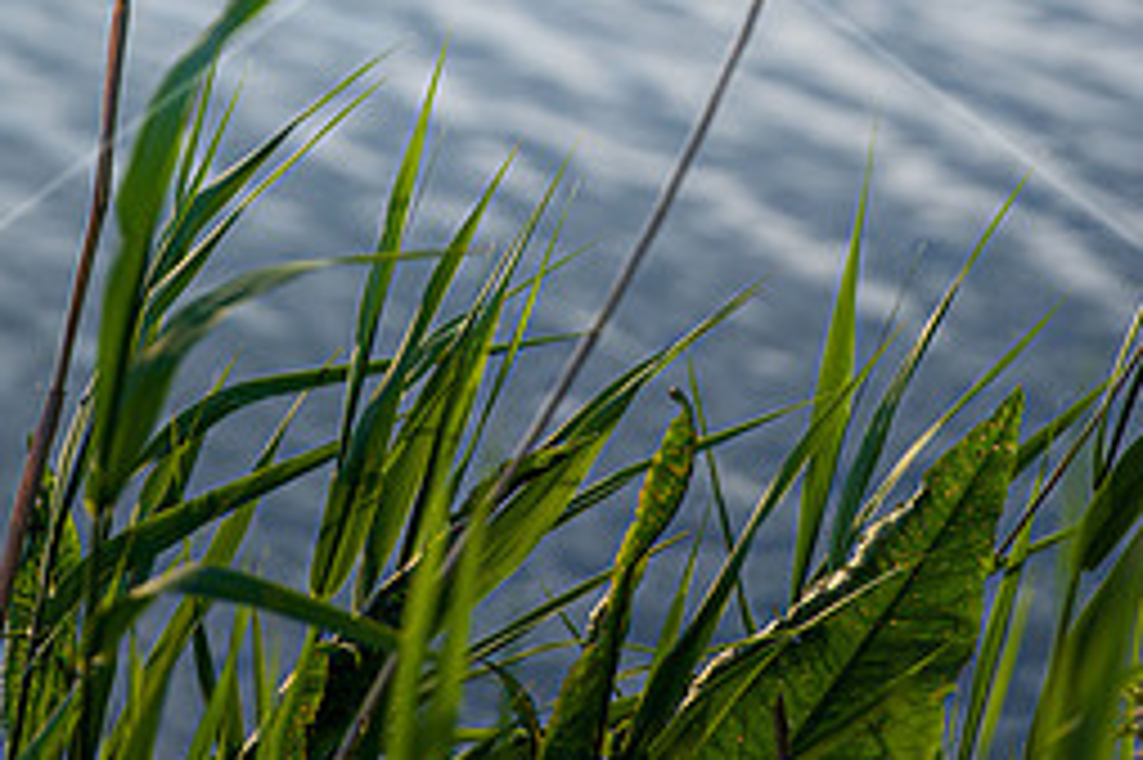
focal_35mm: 354
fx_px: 11232
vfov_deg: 3.9
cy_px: -189
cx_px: 558
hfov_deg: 5.8
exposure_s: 1/1000
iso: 640
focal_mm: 200
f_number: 4
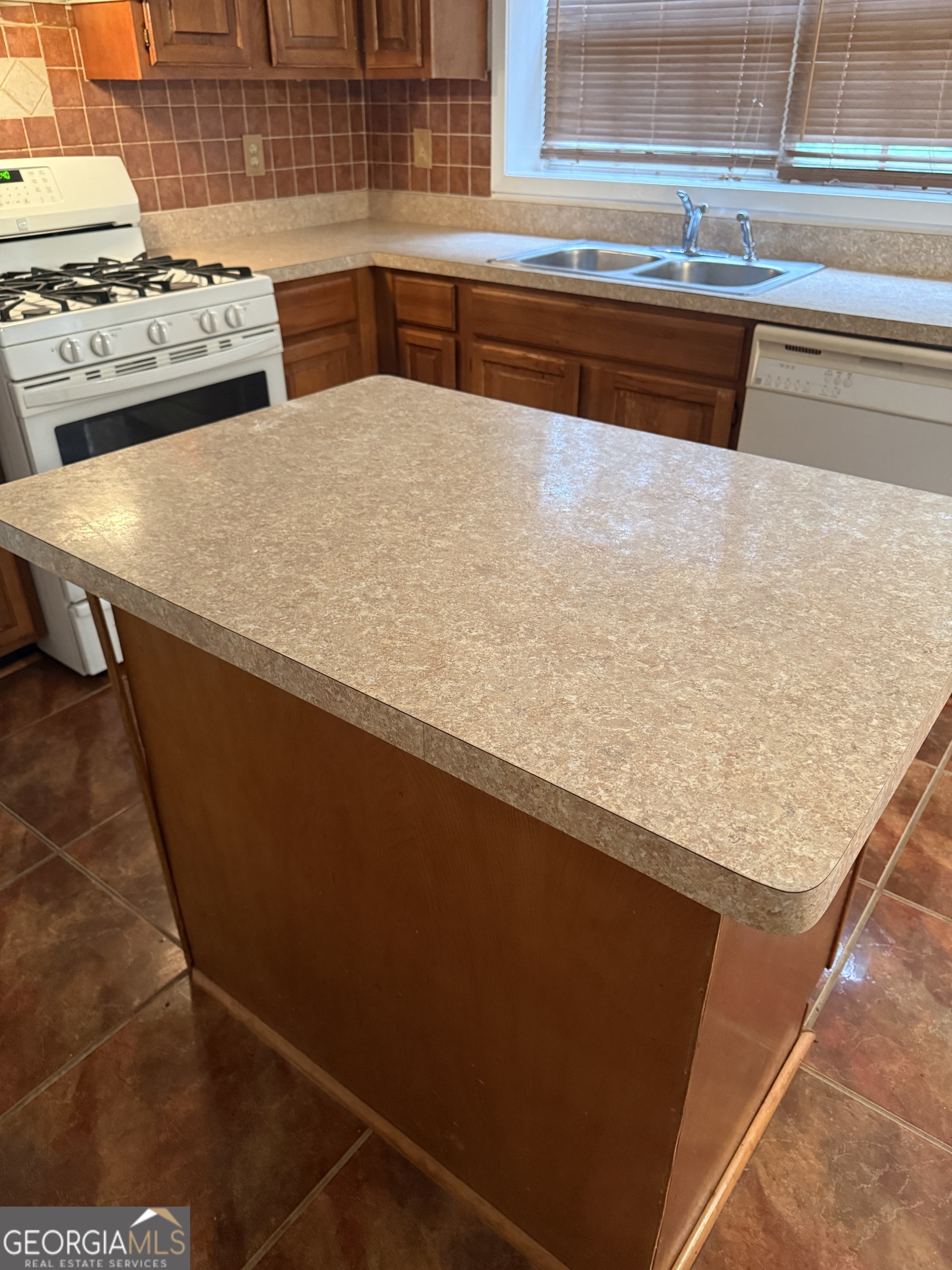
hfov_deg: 56.8
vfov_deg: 71.6
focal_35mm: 24
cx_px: 476
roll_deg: -0.4
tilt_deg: -30.1
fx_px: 880
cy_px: 635
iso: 640
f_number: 1.78
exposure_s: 1/60
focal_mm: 6.76
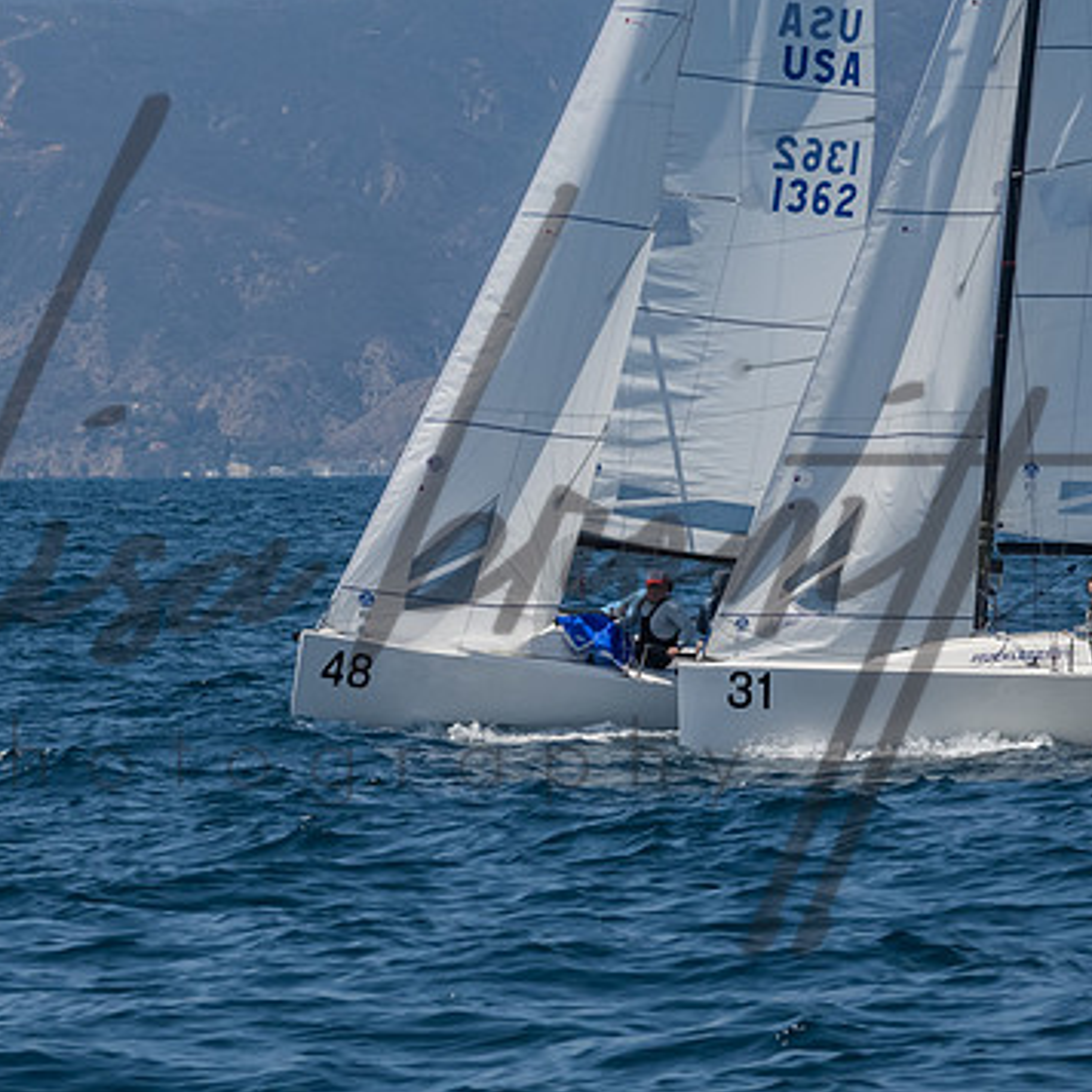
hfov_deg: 4.8
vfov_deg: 4.8
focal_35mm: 363
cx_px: 423
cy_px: 676
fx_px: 12956
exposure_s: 1/1250
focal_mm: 145
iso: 640
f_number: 14
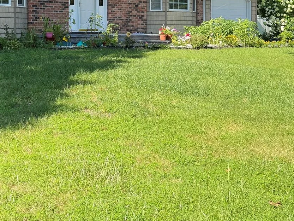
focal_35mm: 59
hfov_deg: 32.5
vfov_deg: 24.3
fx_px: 501
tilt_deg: +0.1
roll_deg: +0.8
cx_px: 104
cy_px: 31
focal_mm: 6.76
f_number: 1.78
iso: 80
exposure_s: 1/920
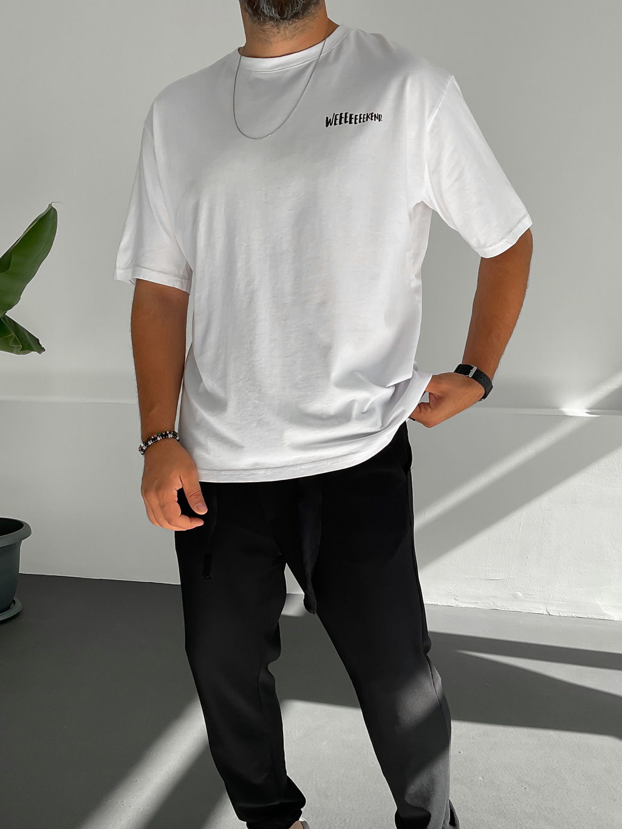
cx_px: 330
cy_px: 463
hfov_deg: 41.8
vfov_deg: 53.8
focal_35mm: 34
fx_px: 814
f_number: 1.8
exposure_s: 1/500
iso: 16
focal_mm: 3
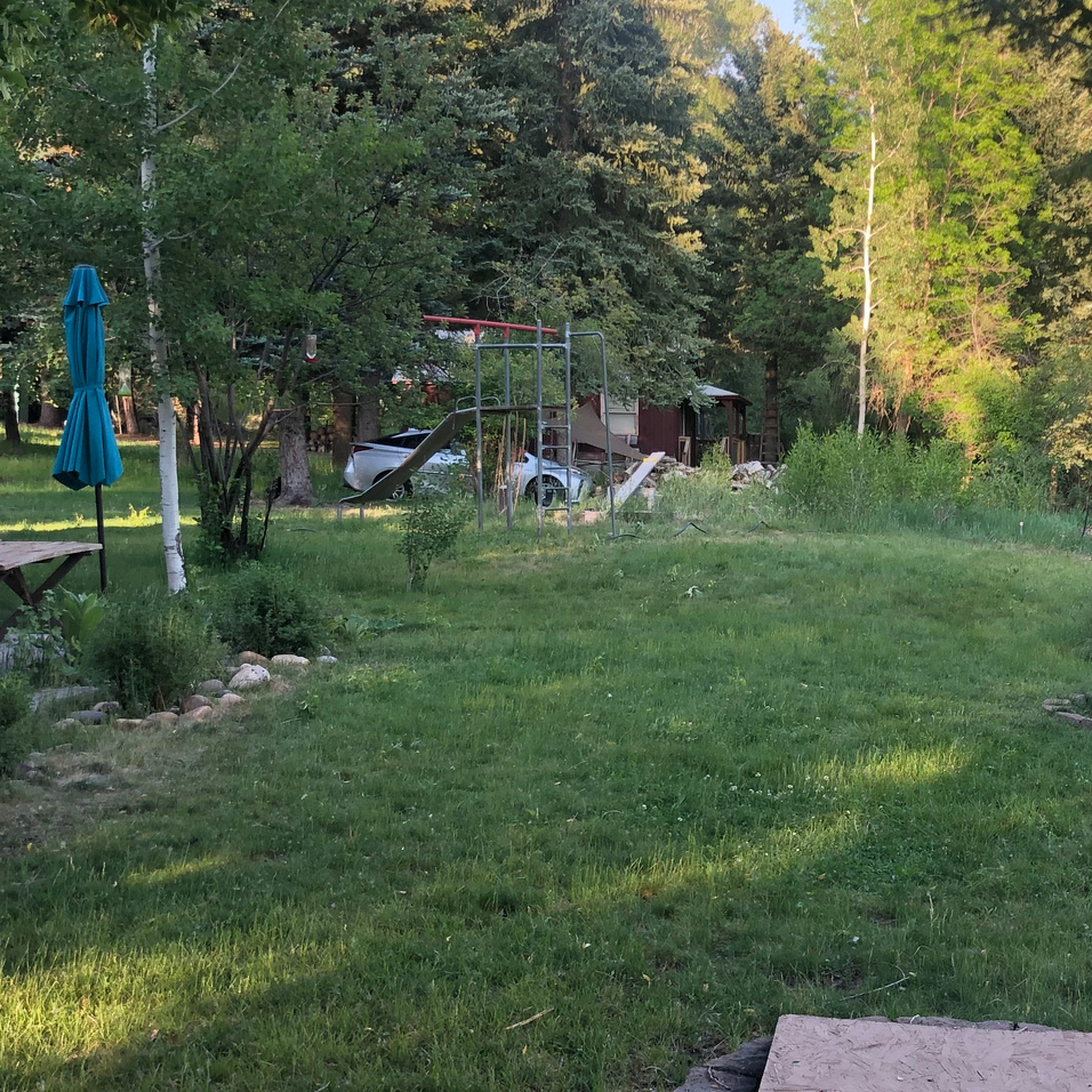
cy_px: 589
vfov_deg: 32.2
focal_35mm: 53
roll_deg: +0.8
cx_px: 893
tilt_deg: -2.3
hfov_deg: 31.3
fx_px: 1892
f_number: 1.8
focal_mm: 3.99
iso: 20
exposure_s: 1/120
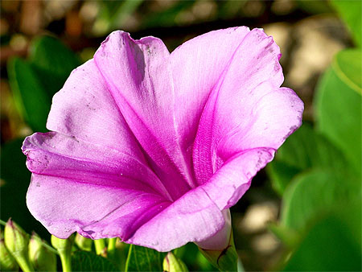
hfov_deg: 6.7
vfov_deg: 5.0
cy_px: 136
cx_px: 181
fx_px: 3097
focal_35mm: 296
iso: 80
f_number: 5.6
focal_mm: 49.7
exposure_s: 1/640
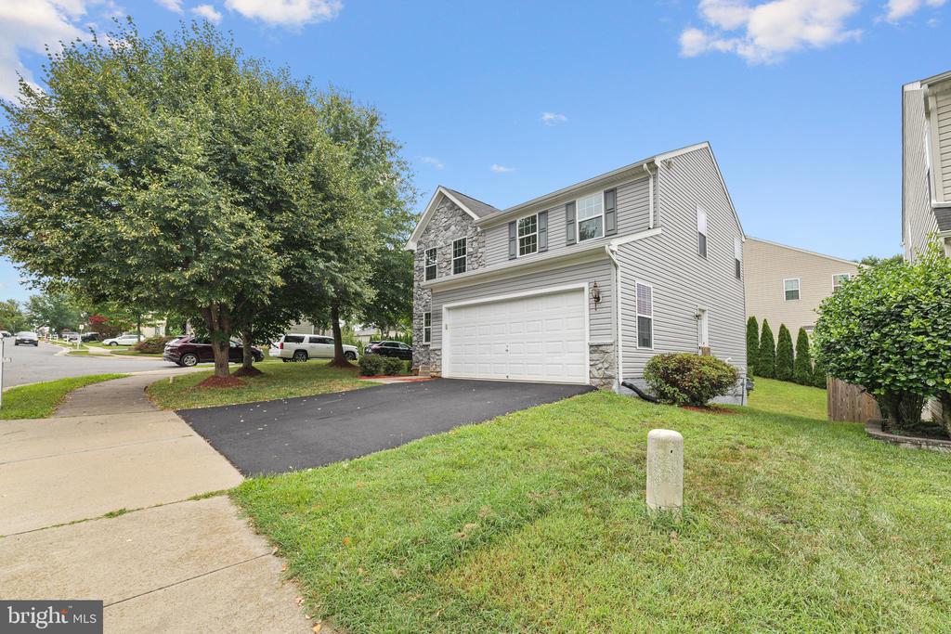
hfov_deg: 104.2
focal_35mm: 14
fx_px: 370
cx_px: 476
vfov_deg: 81.2
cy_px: 317
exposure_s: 1/30
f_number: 10
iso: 320
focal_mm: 14
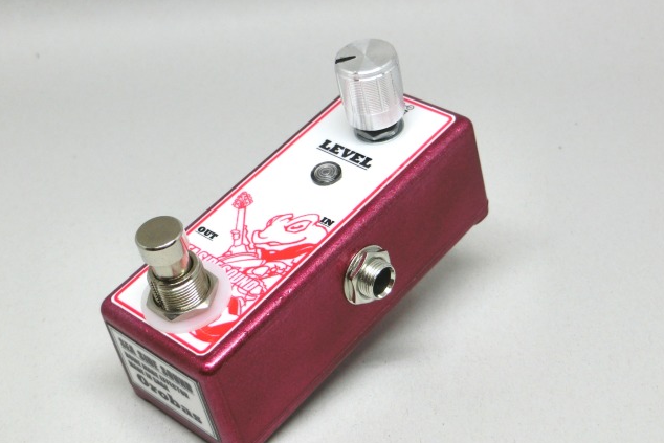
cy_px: 231
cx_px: 331
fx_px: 1162
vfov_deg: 21.6
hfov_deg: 31.9
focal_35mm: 63
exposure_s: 1/125
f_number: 5
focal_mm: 10.7
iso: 125
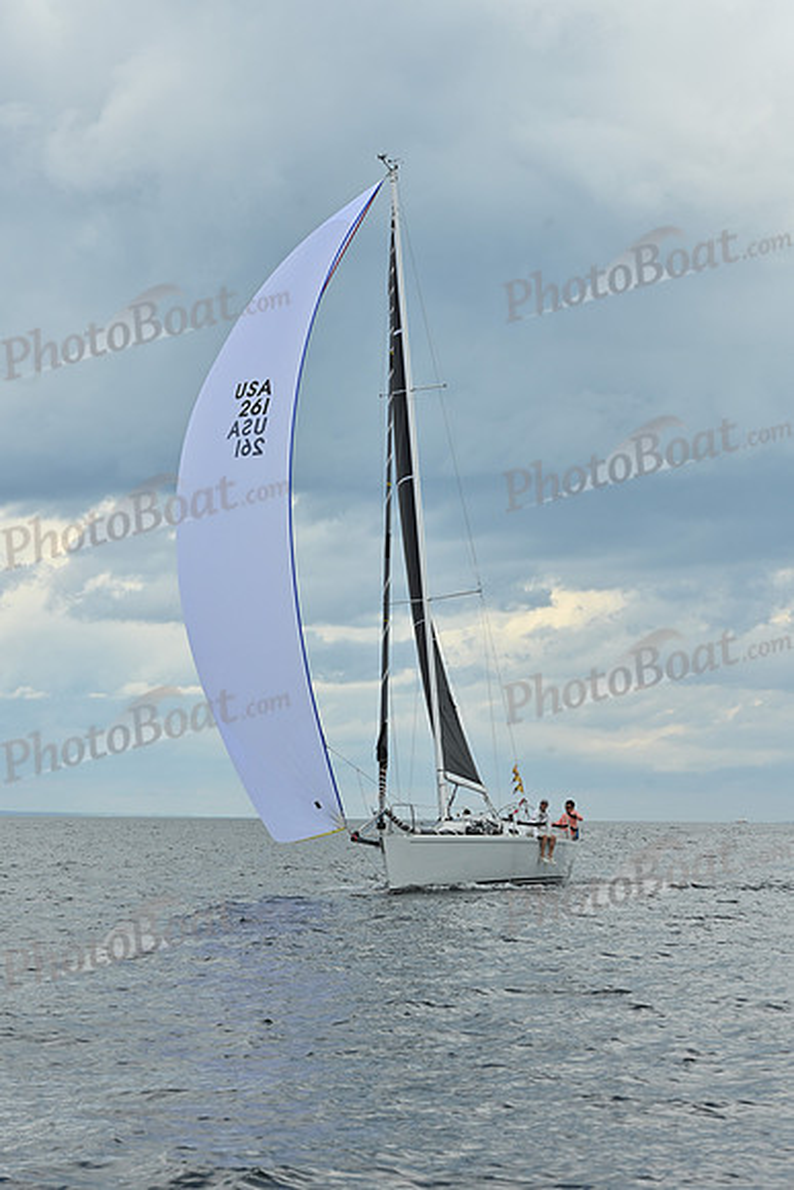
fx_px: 3141
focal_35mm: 95
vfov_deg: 21.5
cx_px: 397
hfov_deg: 14.4
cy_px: 595
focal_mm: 95
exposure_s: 1/800
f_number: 9
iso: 250
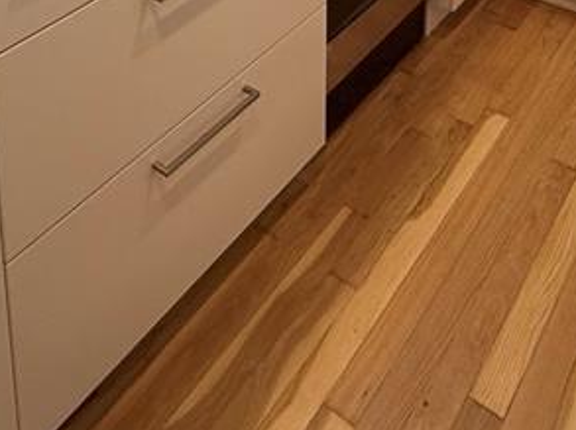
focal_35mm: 49
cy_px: -287
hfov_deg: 38.8
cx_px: 228
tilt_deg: -10.8
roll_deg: +1.1
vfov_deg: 22.0
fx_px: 814
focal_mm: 2.22
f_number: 2.2
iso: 200
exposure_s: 1/120
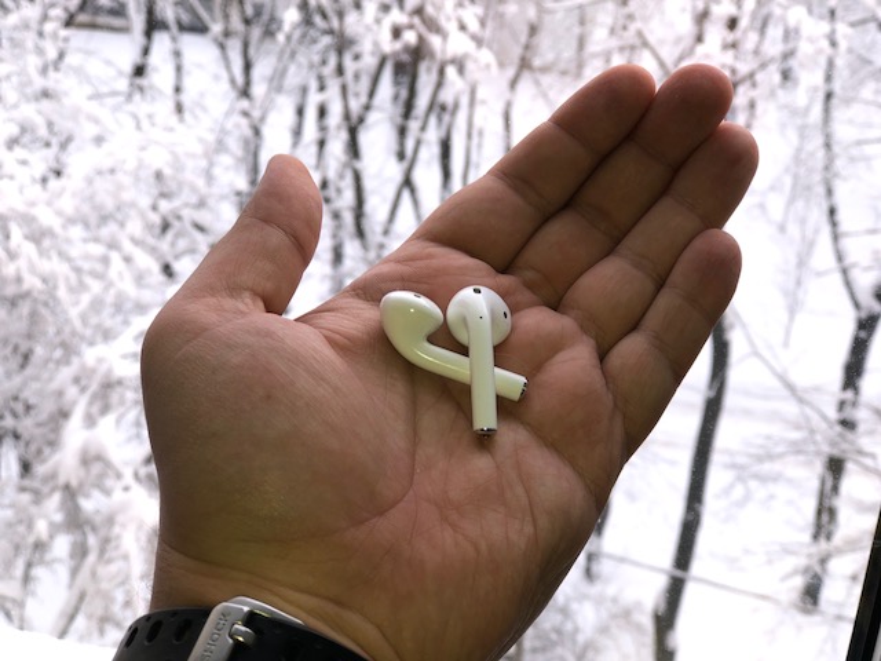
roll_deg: -2.4
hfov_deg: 33.8
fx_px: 1451
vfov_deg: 25.7
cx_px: 440
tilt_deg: -32.7
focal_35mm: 57
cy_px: 330
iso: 20
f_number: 2.8
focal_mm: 6.6
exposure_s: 1/176
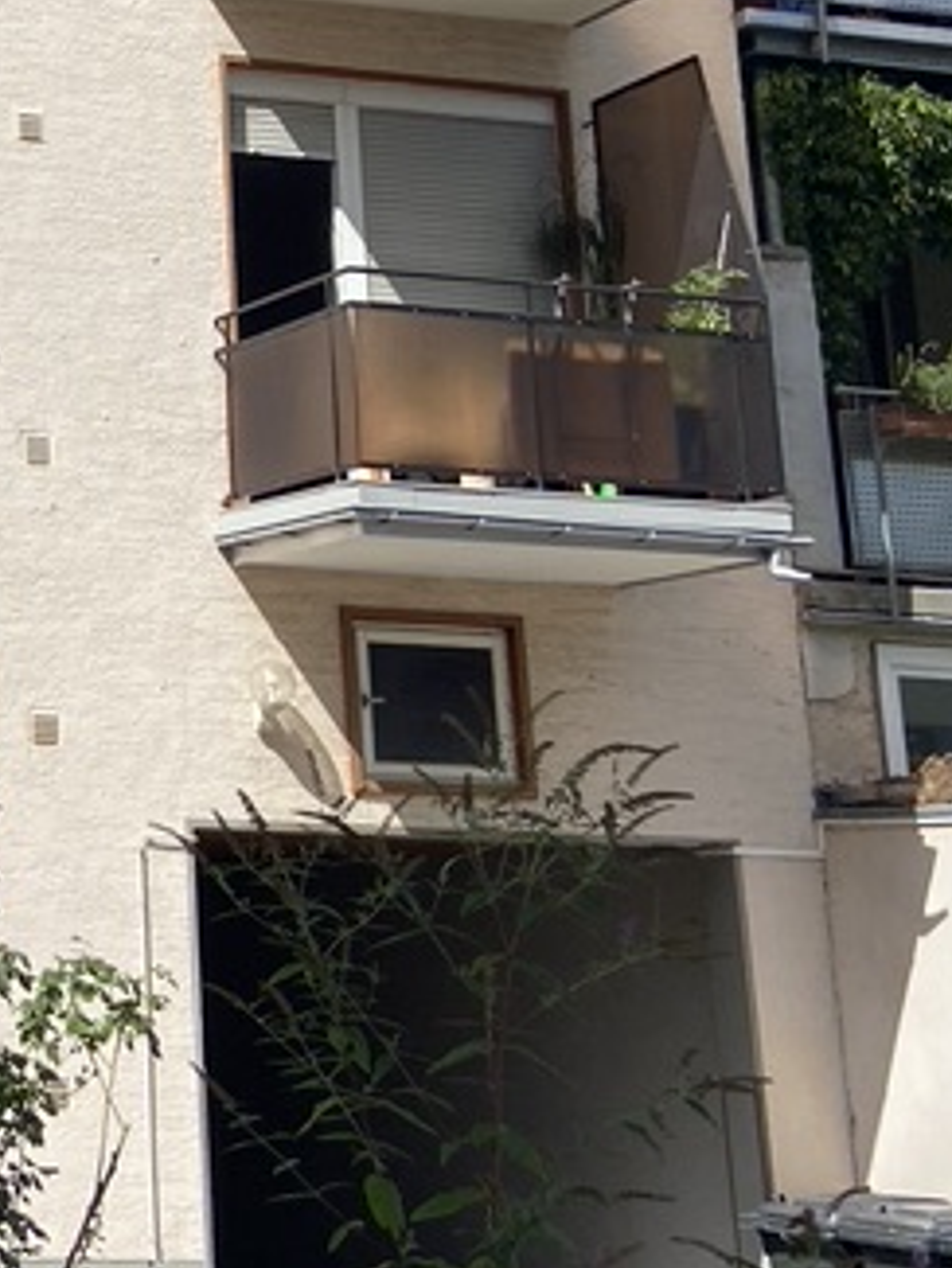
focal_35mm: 82
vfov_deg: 23.1
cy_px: 86
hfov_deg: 16.6
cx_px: -402
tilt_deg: +17.4
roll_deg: -1.5
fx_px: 3005
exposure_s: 1/2688
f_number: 1.8
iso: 32
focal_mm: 4.25
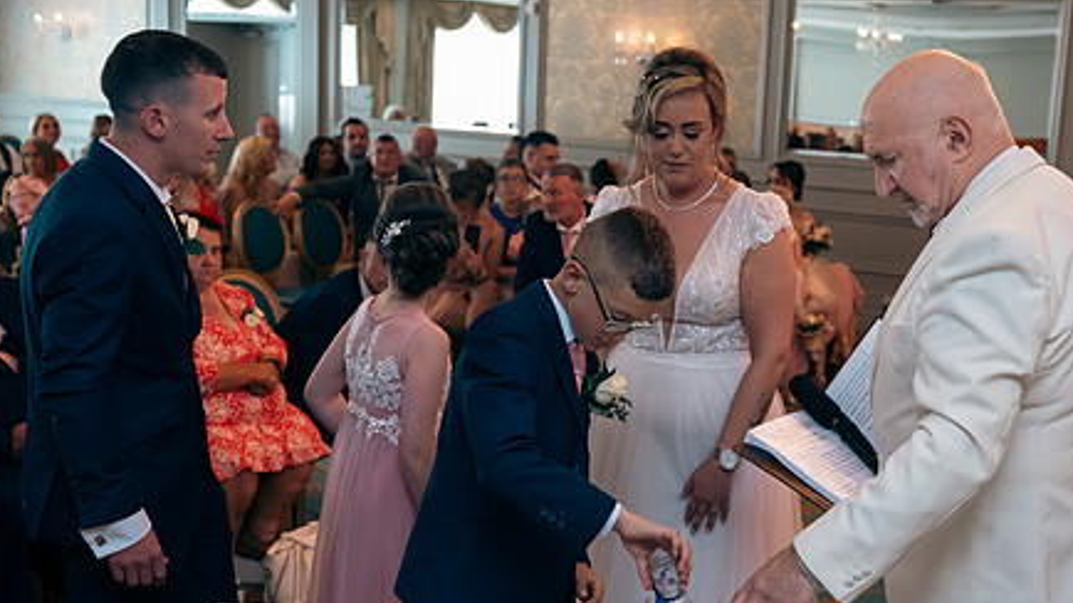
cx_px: 640
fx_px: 1394
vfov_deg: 24.4
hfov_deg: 41.9
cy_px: 357
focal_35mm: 49
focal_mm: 35
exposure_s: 1/160
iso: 640
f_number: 3.5
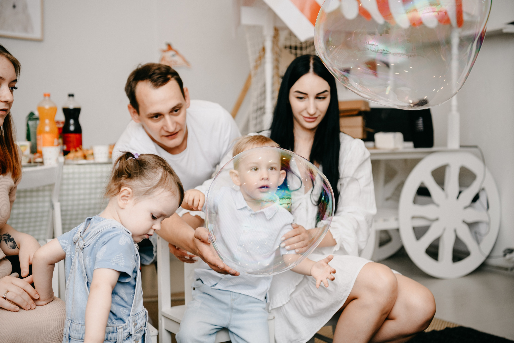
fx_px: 742
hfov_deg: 38.2
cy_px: 172
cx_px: 257
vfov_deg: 26.0
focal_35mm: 52
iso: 160
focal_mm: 52
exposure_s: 1/160
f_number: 3.5
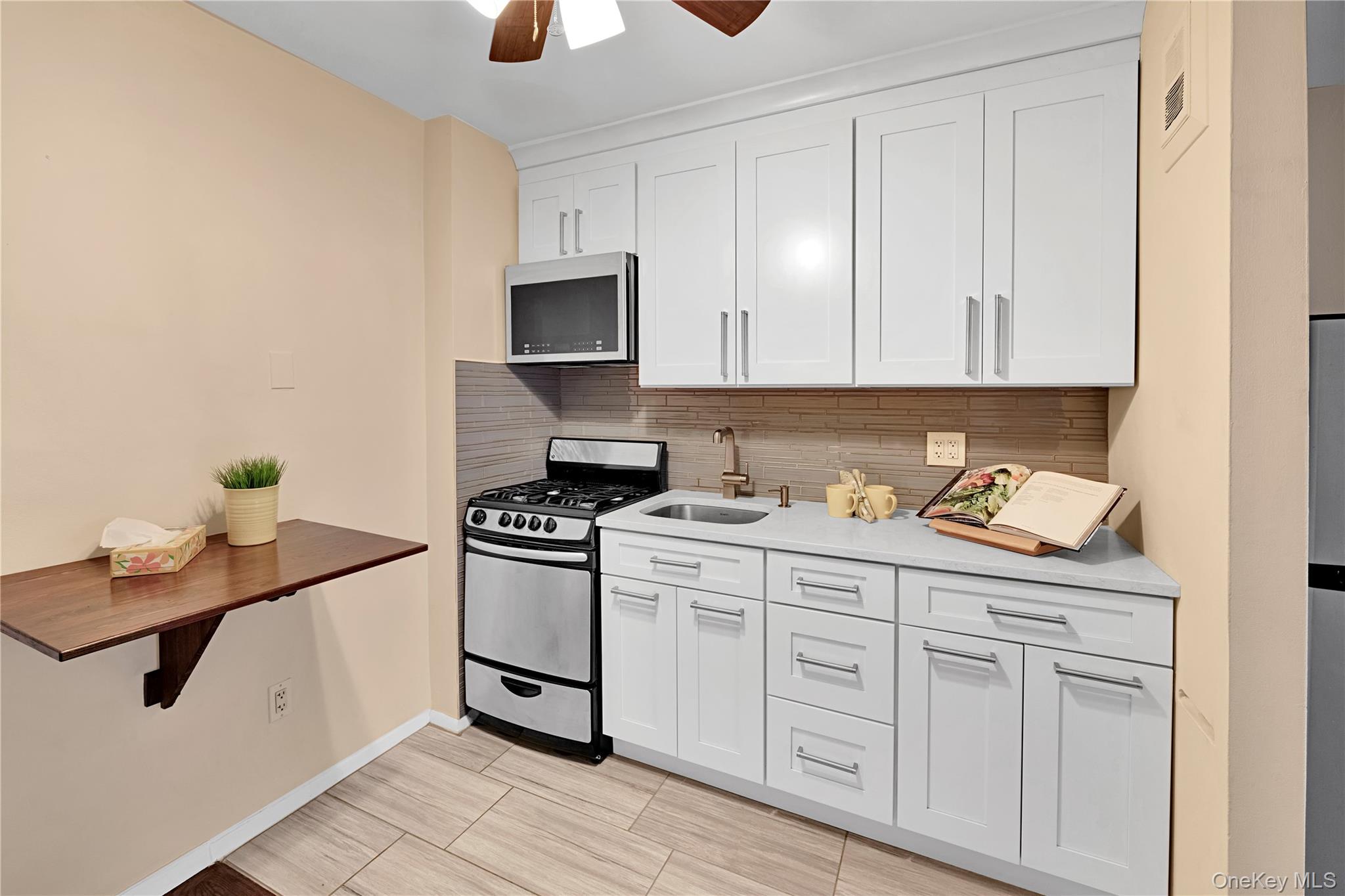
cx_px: 672
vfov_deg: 77.3
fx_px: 560
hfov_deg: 100.4
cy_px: 448
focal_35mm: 15
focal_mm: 15
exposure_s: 1/4
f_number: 9
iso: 320
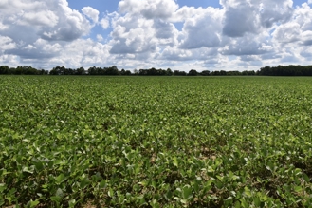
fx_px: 231
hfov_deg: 67.8
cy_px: 72
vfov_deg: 47.7
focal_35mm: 27
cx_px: 175
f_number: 14
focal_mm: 13
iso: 100
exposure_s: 1/200
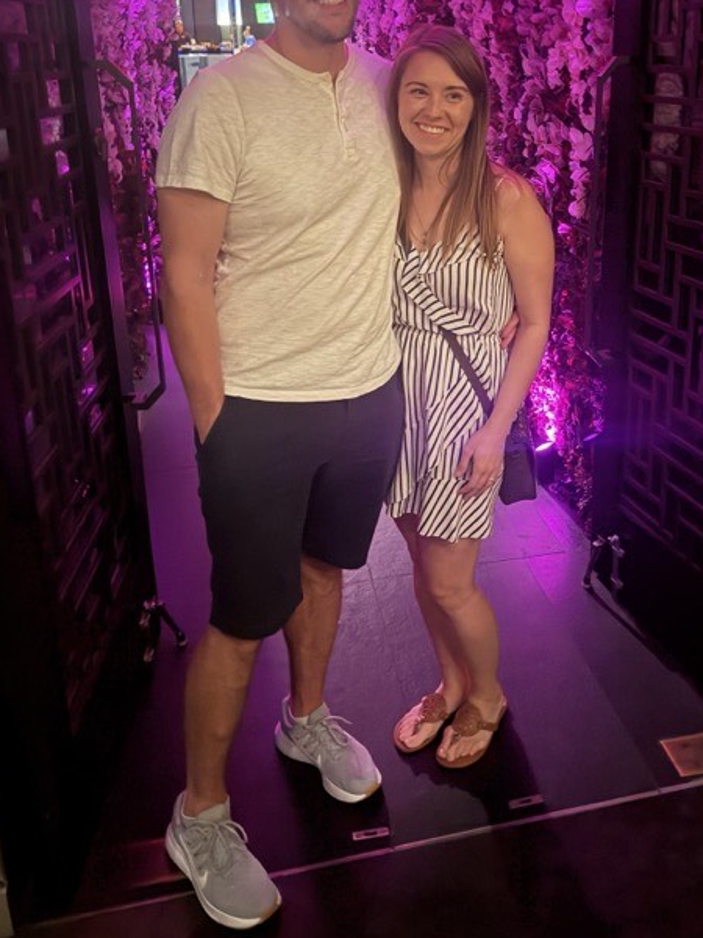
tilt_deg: -16.8
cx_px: 453
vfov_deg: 55.6
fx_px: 866
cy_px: 314
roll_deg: +2.1
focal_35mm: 32
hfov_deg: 43.7
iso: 2500
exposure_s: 1/15
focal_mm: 6.76
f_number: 1.78
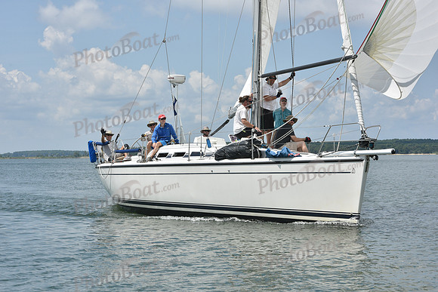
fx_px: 1095
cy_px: 146
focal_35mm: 90
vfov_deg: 15.2
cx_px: 219
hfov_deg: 22.6
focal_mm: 90
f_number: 10
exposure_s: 1/1000
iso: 320
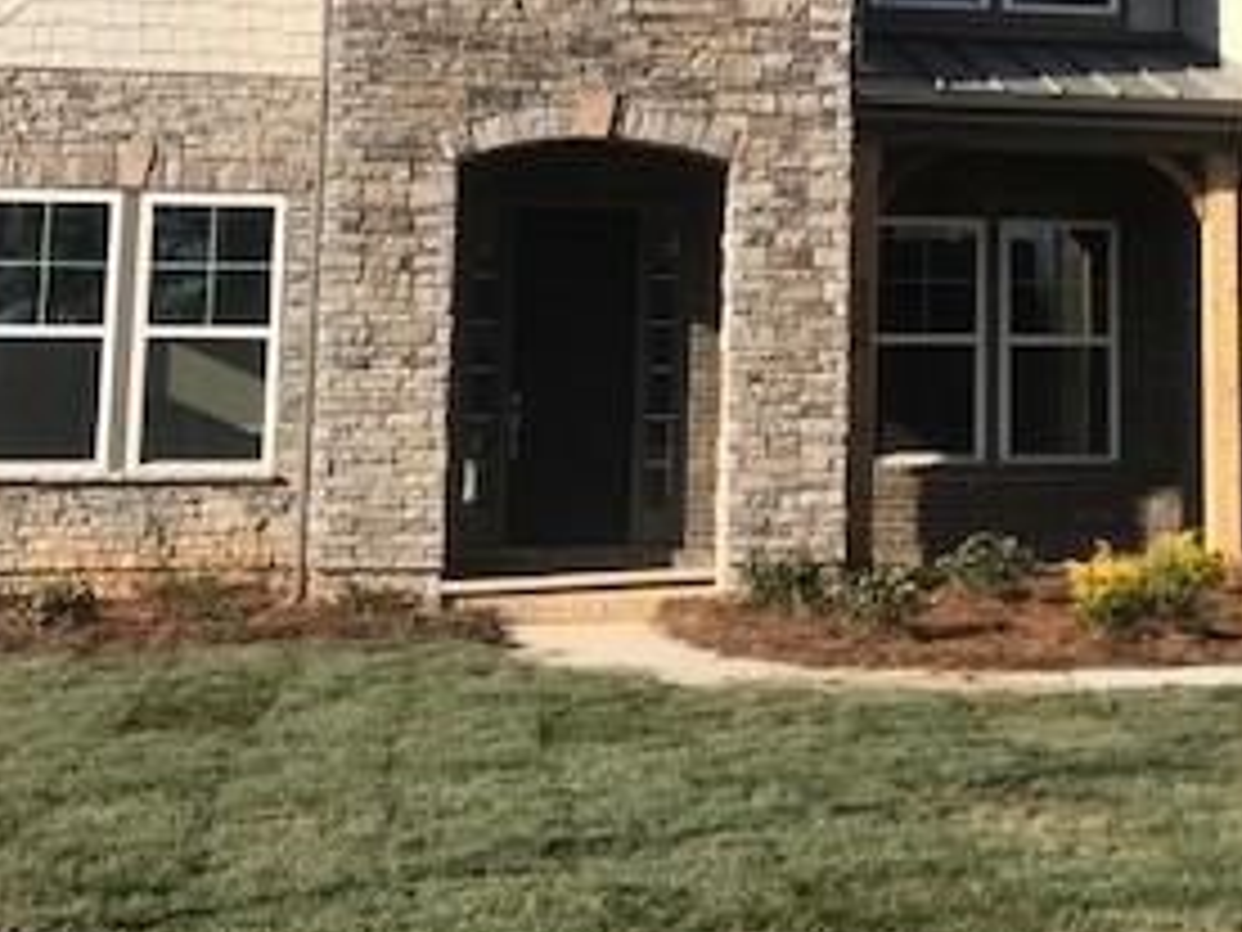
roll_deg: -0.2
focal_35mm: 65
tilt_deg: +5.0
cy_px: 135
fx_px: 2332
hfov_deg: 29.0
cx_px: 1040
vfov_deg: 22.2
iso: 20
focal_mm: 3.99
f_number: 1.8
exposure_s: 1/1916
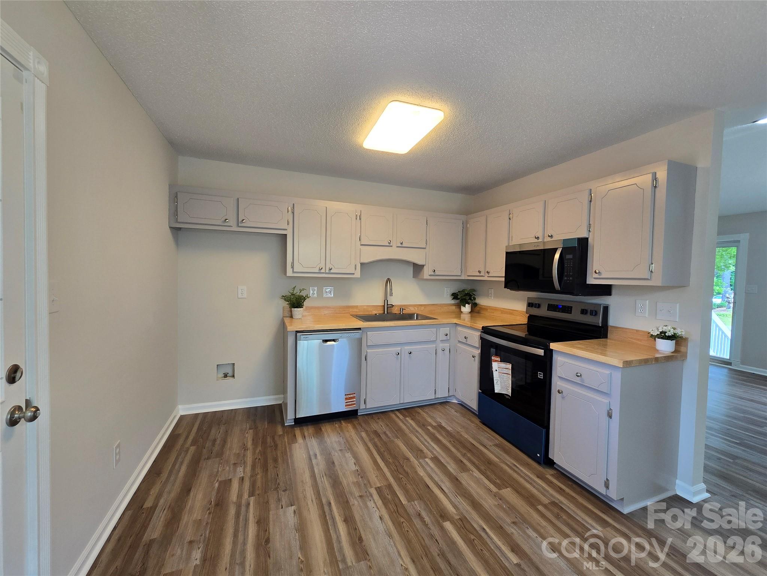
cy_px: 288
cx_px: 384
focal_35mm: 13
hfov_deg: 106.2
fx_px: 288
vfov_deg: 89.9
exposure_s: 1/60
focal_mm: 2.2
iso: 64
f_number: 2.2
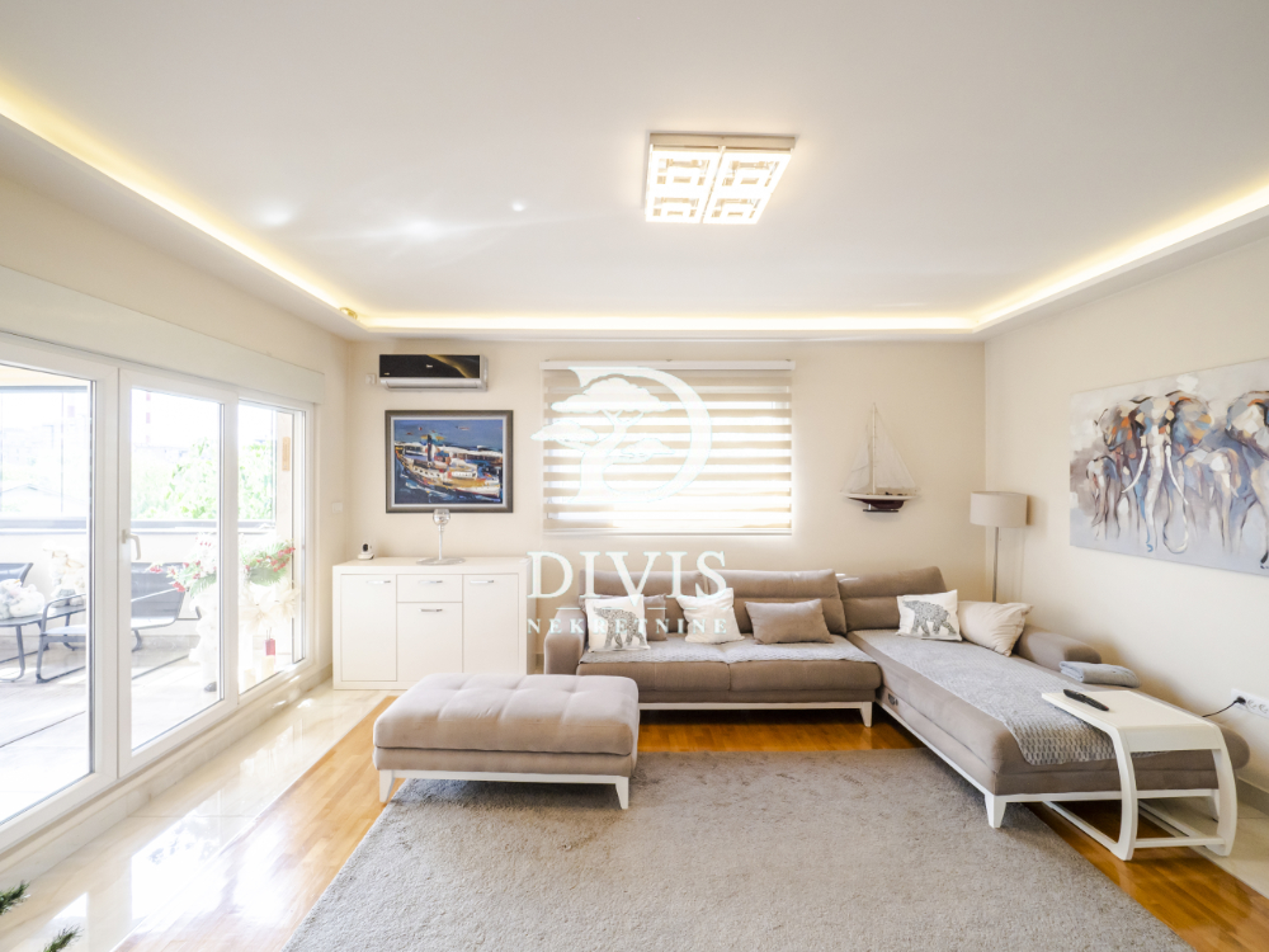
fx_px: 513
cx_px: 634
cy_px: 476
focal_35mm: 14
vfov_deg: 85.7
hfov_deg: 102.1
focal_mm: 7
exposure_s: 1/160
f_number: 4
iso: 400
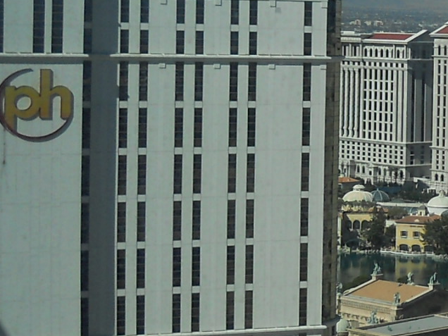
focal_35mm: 132
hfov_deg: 14.2
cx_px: 614
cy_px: 185
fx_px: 1708
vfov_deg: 11.2
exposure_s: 1/250
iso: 80
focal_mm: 6.72
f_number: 5.5
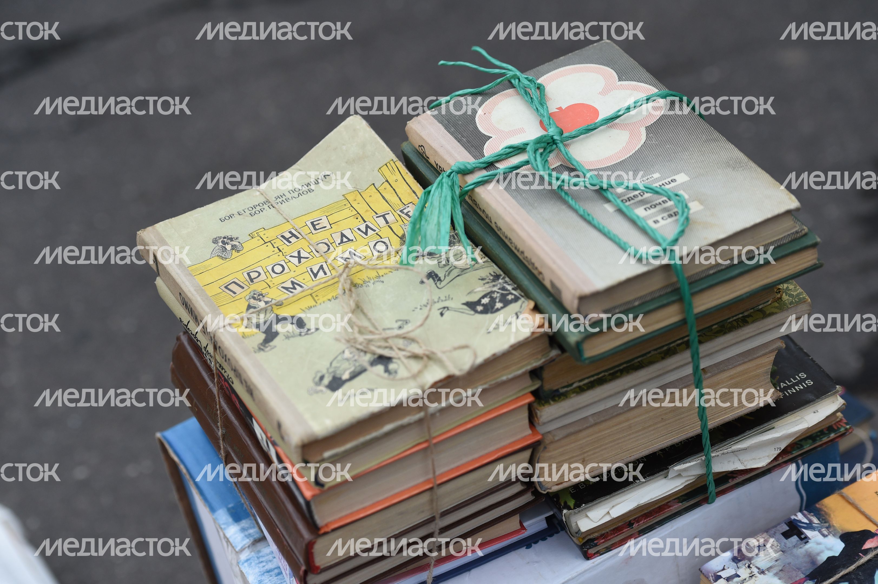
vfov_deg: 14.4
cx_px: 439
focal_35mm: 95
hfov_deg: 21.5
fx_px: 2316
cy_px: 292
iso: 1000
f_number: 5
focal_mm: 95
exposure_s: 1/5000
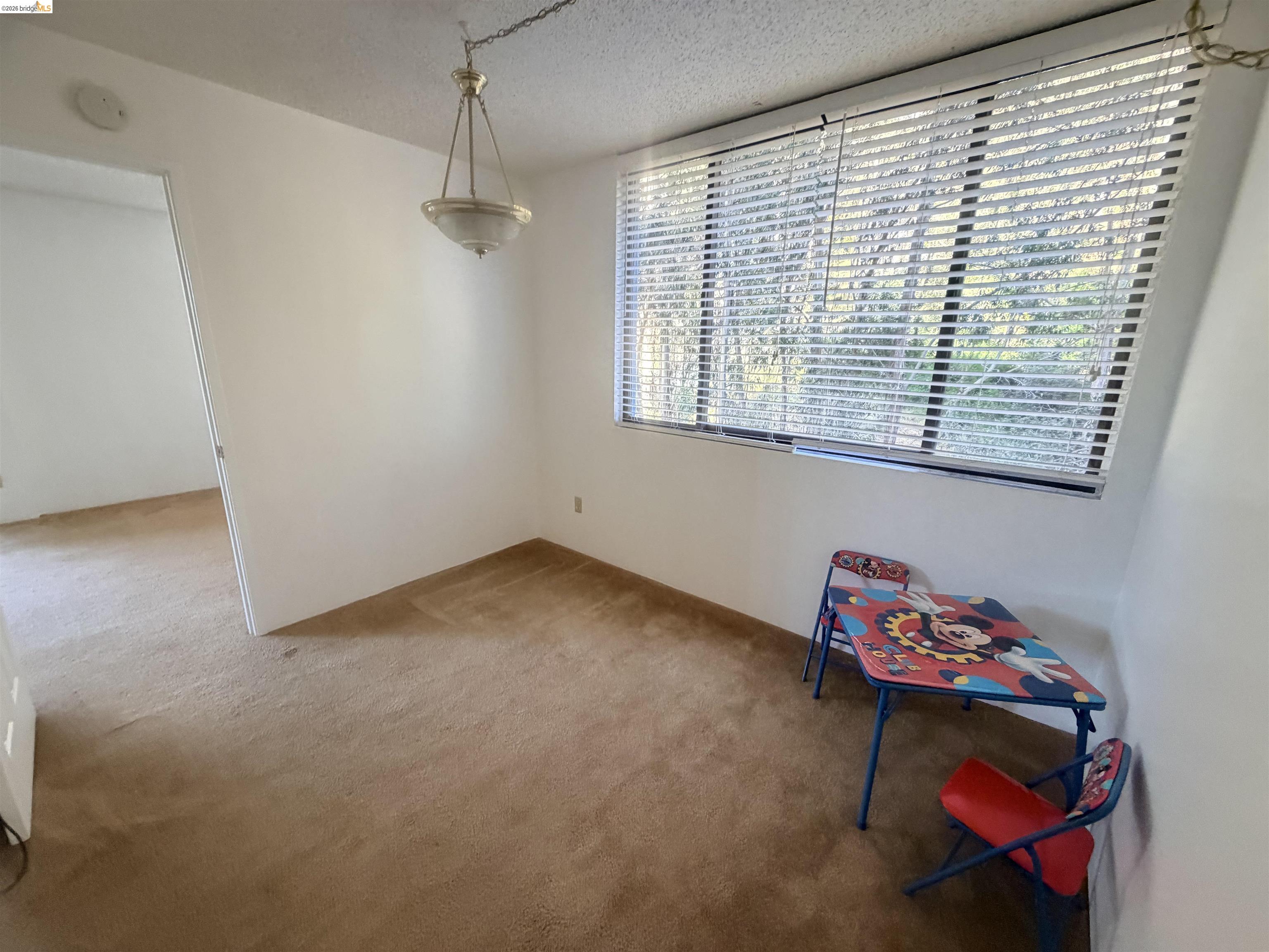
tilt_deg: -10.7
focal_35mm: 14
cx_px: 634
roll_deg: +0.5
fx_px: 513
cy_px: 476
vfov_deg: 85.7
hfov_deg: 102.1
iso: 400
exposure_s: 1/60
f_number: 2.2
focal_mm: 2.22
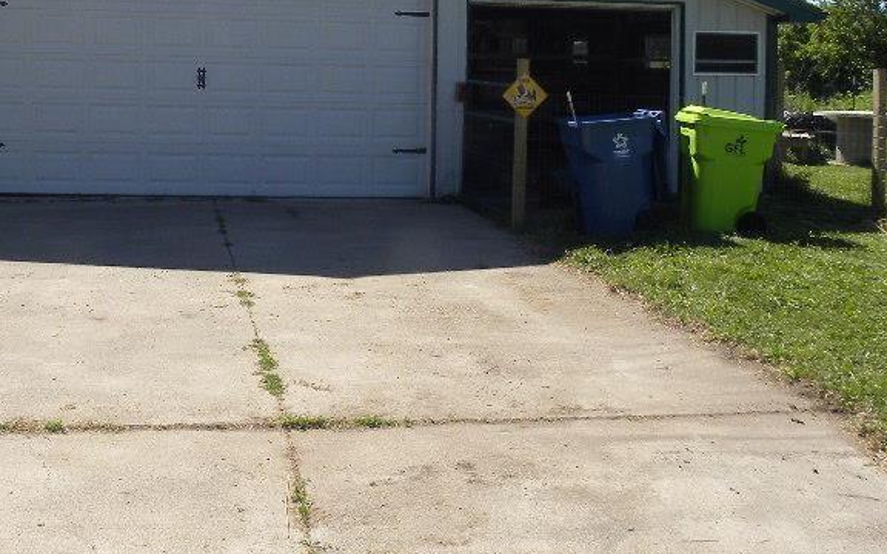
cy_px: 45
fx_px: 1185
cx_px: 293
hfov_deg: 40.5
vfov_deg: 25.4
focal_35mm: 49
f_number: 5.6
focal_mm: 4.6
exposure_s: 1/286
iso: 64
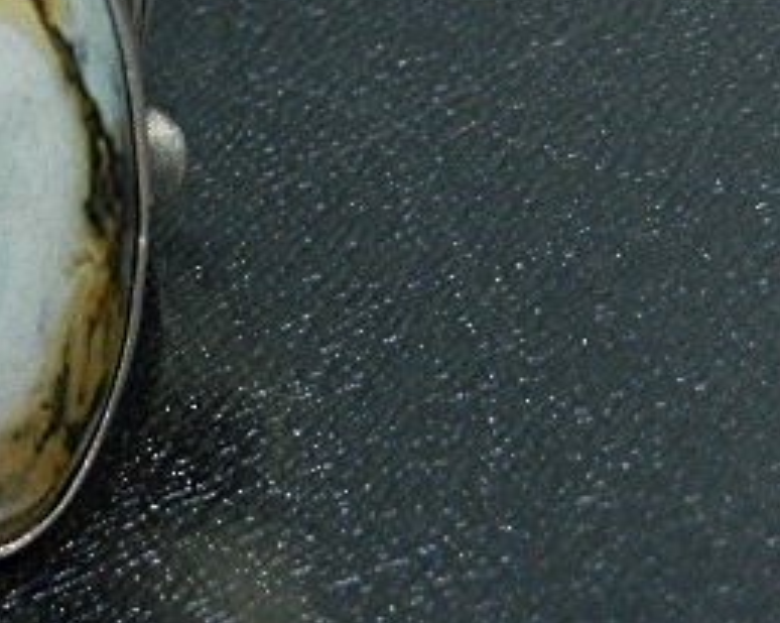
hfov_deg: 13.3
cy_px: 242
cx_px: -36
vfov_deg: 10.8
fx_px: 3299
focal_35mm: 143
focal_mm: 10.6
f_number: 8
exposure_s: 1/30
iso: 481
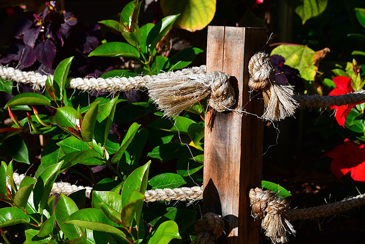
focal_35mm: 78
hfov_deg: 26.0
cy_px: 122
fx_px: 791
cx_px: 182
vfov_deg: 17.5
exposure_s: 1/250
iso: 200
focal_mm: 52
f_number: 11
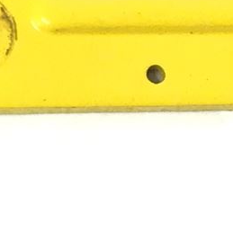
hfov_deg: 7.2
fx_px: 1843
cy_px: 109
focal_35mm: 242
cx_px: 4
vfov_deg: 7.2
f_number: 2.4
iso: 32
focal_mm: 3.3
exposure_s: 1/50
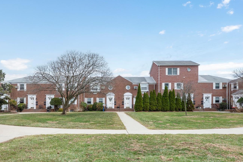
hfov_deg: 78.5
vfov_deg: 57.2
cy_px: 80
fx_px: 148
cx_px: 114
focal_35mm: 22
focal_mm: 14
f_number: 14
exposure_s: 1/500
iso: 250
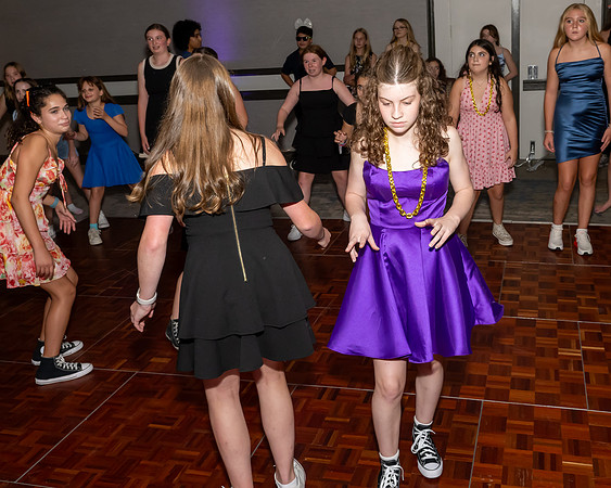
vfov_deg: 40.6
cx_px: 357
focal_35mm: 36
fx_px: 658
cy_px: 206
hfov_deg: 49.6
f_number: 7.1
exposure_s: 1/250
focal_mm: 19
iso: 1250
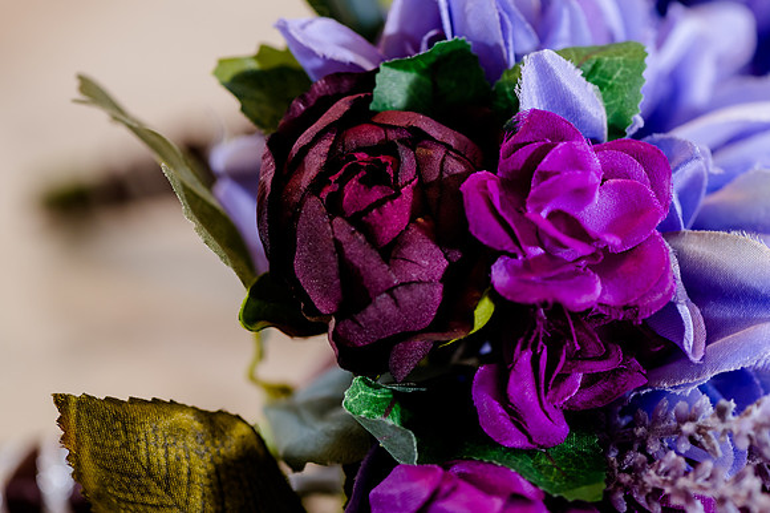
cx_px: 415
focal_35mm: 113
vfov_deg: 12.1
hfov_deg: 18.1
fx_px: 2419
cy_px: 237
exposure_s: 1/250
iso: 1000
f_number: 6.3
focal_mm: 105
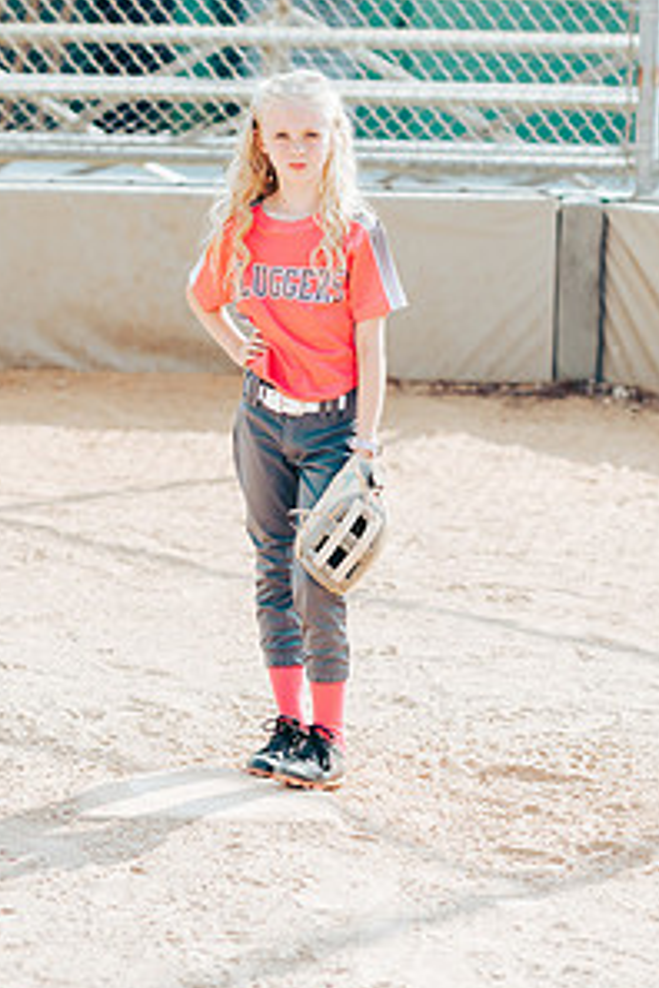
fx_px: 3542
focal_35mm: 129
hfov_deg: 10.6
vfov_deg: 15.8
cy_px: 269
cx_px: 313
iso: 160
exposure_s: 1/1250
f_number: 2.8
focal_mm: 85
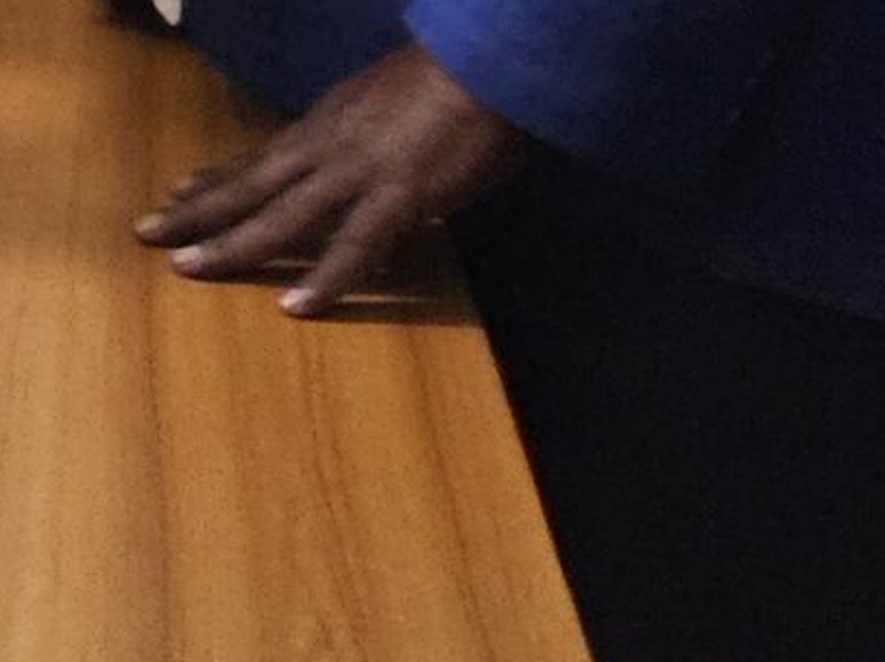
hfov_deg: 17.1
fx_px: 2095
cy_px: -1013
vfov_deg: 12.8
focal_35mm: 82
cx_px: -905
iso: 640
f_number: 2.2
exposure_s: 1/33.3
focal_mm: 2.2
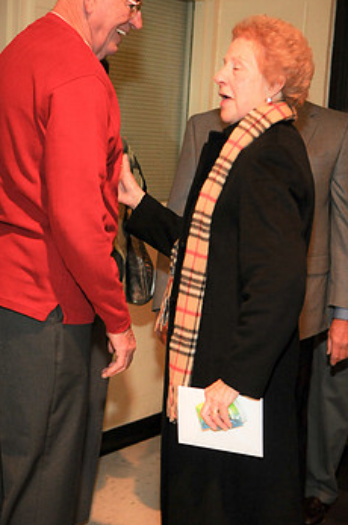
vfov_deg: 27.4
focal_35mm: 74
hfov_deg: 18.3
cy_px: 269
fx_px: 1077
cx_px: 187
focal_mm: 38
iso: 1000
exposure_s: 1/50
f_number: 2.8
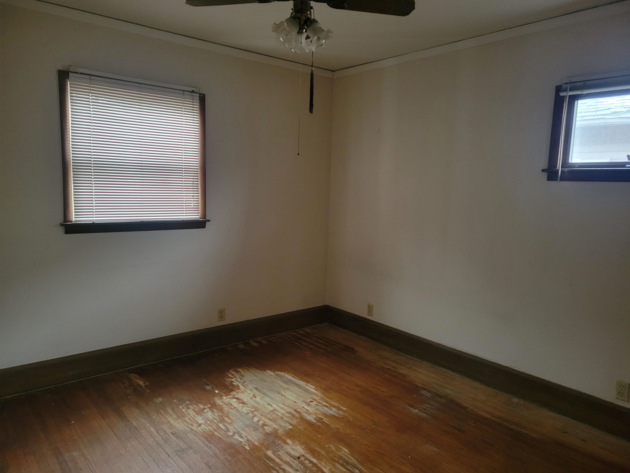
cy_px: 236
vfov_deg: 53.1
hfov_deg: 67.3
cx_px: 315
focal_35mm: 26
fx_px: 473
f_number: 1.8
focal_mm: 5.4
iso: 640
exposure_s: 1/24
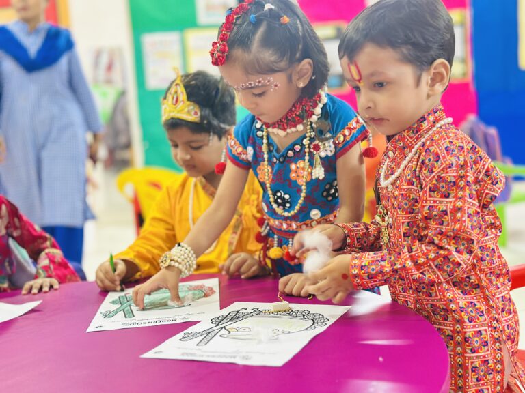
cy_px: 196
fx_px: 728
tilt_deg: -5.6
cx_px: 262
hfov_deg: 39.7
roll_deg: +4.2
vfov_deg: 30.3
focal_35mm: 48
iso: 640
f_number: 1.78
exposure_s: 1/40
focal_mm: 6.86
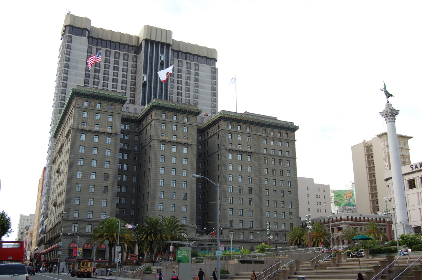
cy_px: 140
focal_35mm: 39
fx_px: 457
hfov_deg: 49.6
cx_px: 211
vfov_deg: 34.1
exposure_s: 1/200
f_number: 7.1
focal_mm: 26
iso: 200
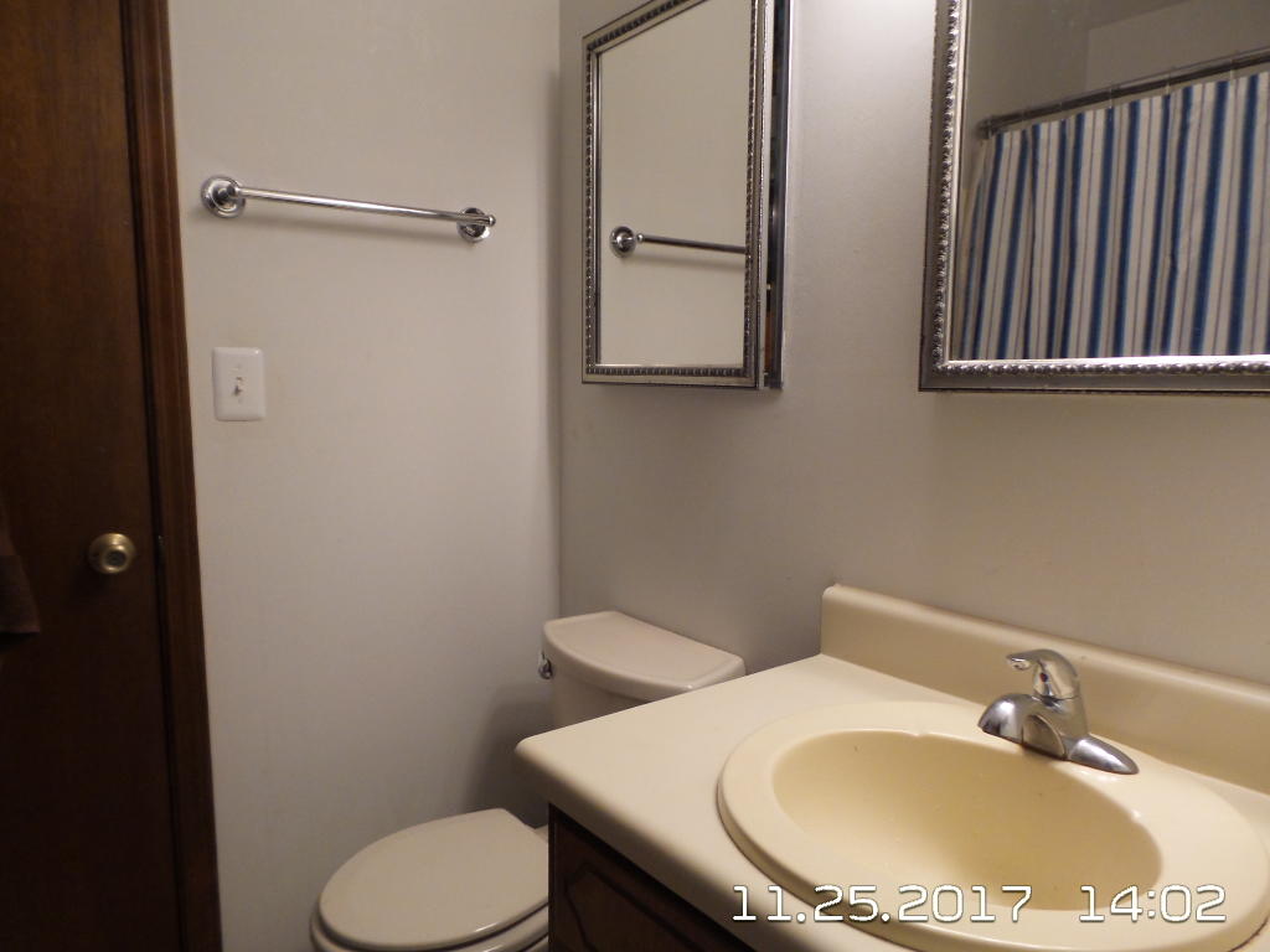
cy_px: 476
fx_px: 844
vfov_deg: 58.9
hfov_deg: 73.9
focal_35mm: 23
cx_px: 635
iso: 320
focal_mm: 4.1
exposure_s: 1/30
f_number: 2.8
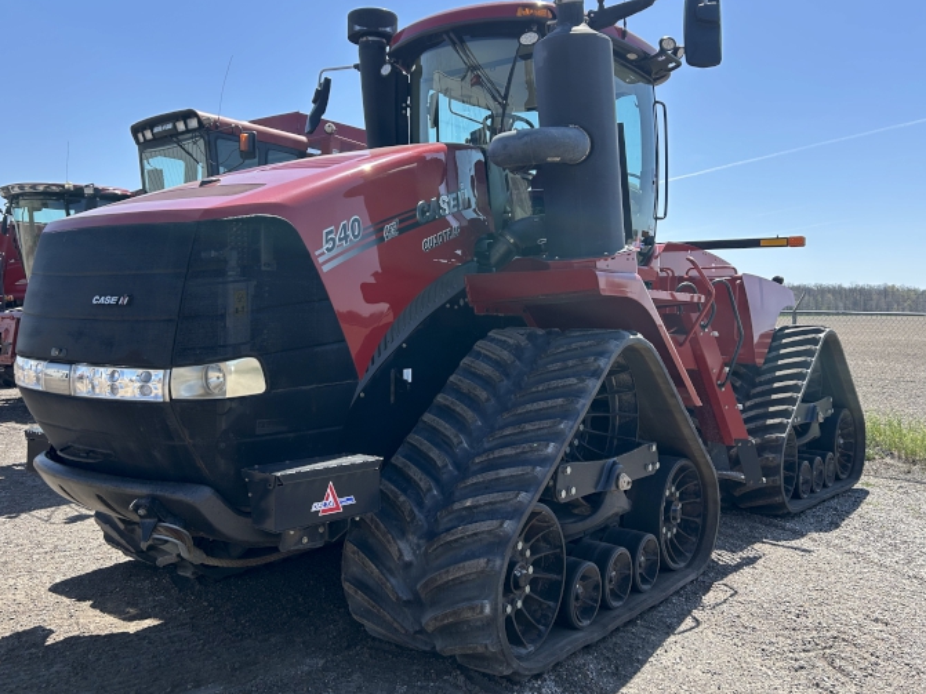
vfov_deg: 45.4
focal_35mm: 31
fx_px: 829
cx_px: 450
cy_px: 316
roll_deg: -0.7
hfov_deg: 58.4
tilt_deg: +1.0
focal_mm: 5.7
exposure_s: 1/3257
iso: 50
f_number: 1.5
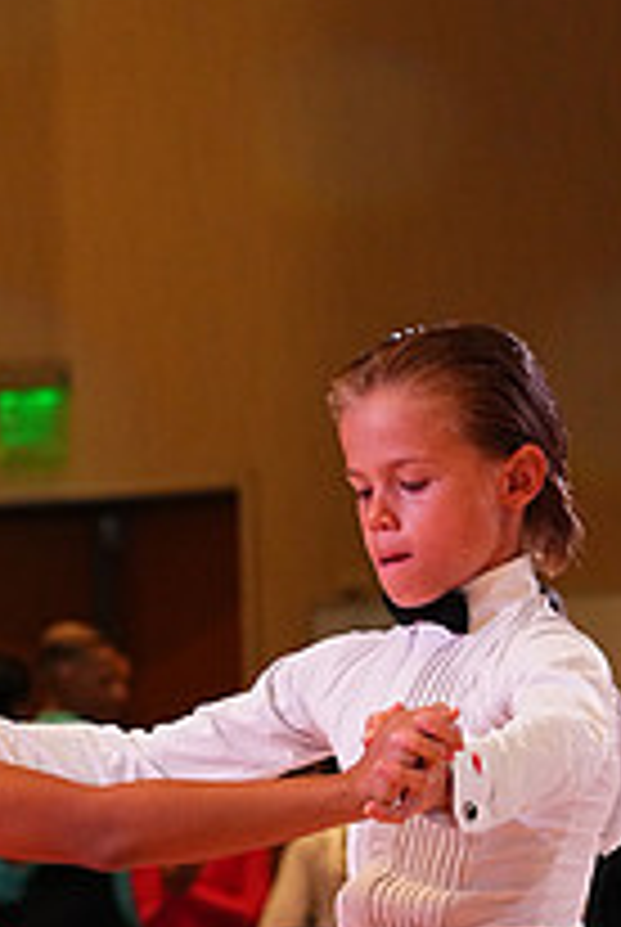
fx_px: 9206
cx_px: 70
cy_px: 1125
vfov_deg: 5.7
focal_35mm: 357
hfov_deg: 3.9
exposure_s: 1/320
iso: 5000
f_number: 7.1
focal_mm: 127
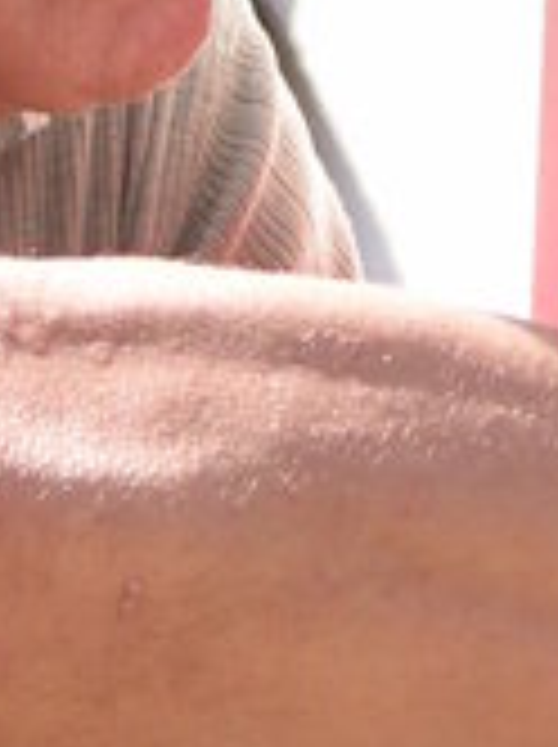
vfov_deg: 2.9
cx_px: 549
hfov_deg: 2.1
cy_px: 356
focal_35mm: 691
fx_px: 14890
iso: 100
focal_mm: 24
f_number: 2.8
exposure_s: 1/320
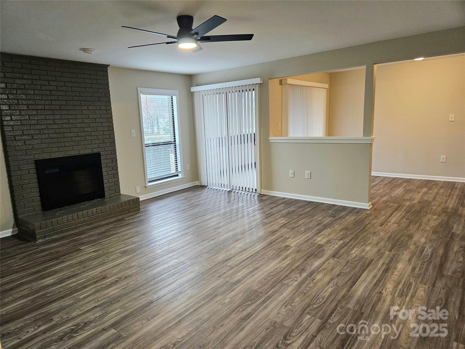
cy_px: 174
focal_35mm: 23
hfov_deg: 73.9
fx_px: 309
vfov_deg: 58.9
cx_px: 232
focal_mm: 5.4
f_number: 1.8
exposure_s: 1/120
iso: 500
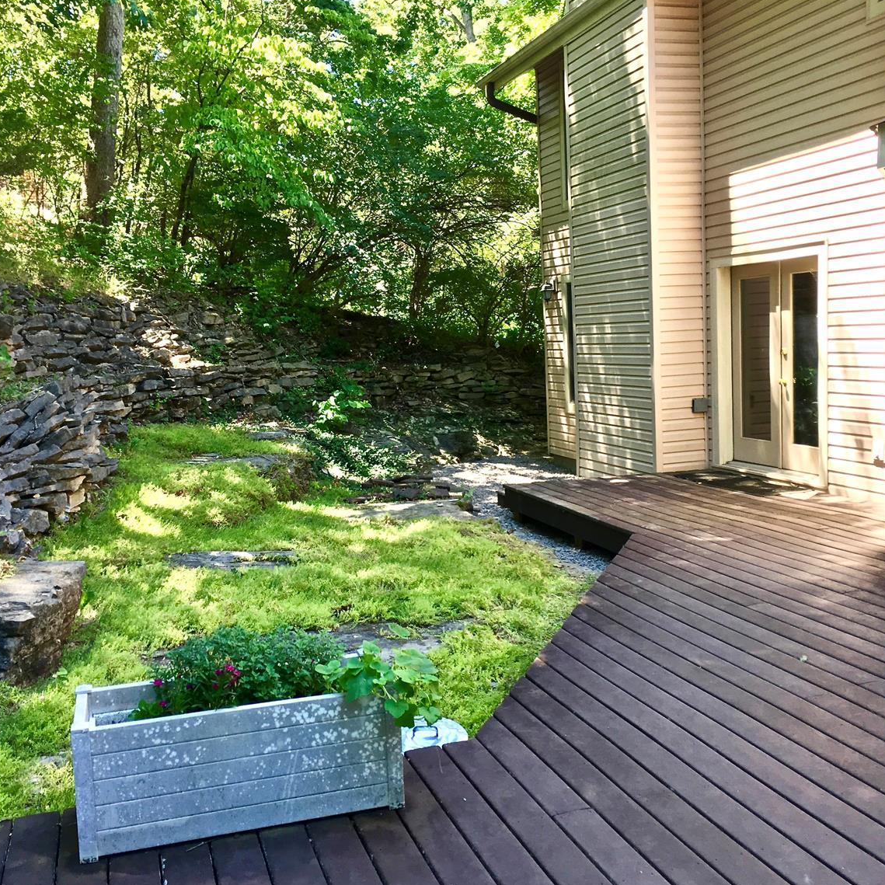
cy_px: 461
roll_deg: +2.1
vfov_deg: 46.0
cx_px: 448
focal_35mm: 36
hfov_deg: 46.0
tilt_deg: -6.2
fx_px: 1041
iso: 40
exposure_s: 1/120
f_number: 2.2
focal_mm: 4.15
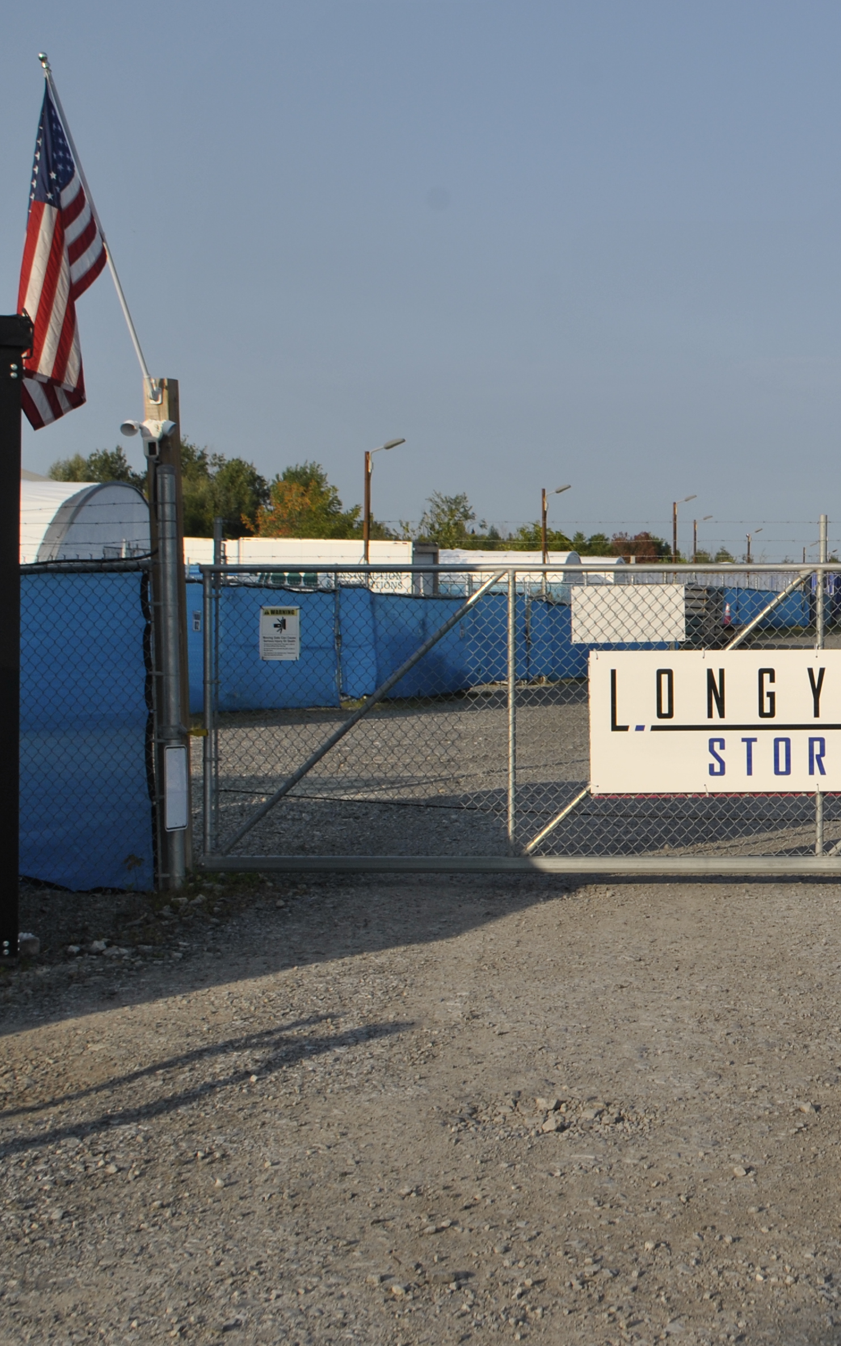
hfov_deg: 20.6
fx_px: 2200
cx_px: 926
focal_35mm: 60
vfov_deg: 34.0
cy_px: 684
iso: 100
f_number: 8
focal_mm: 24
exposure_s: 1/250
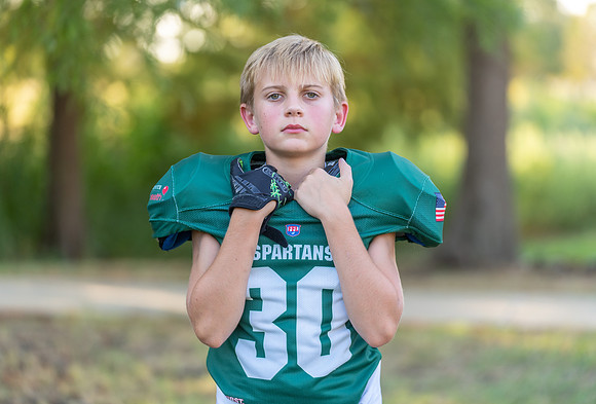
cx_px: 304
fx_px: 2115
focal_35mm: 127
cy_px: 202
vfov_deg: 10.9
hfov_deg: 16.0
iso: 250
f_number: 2.8
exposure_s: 1/320
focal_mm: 122
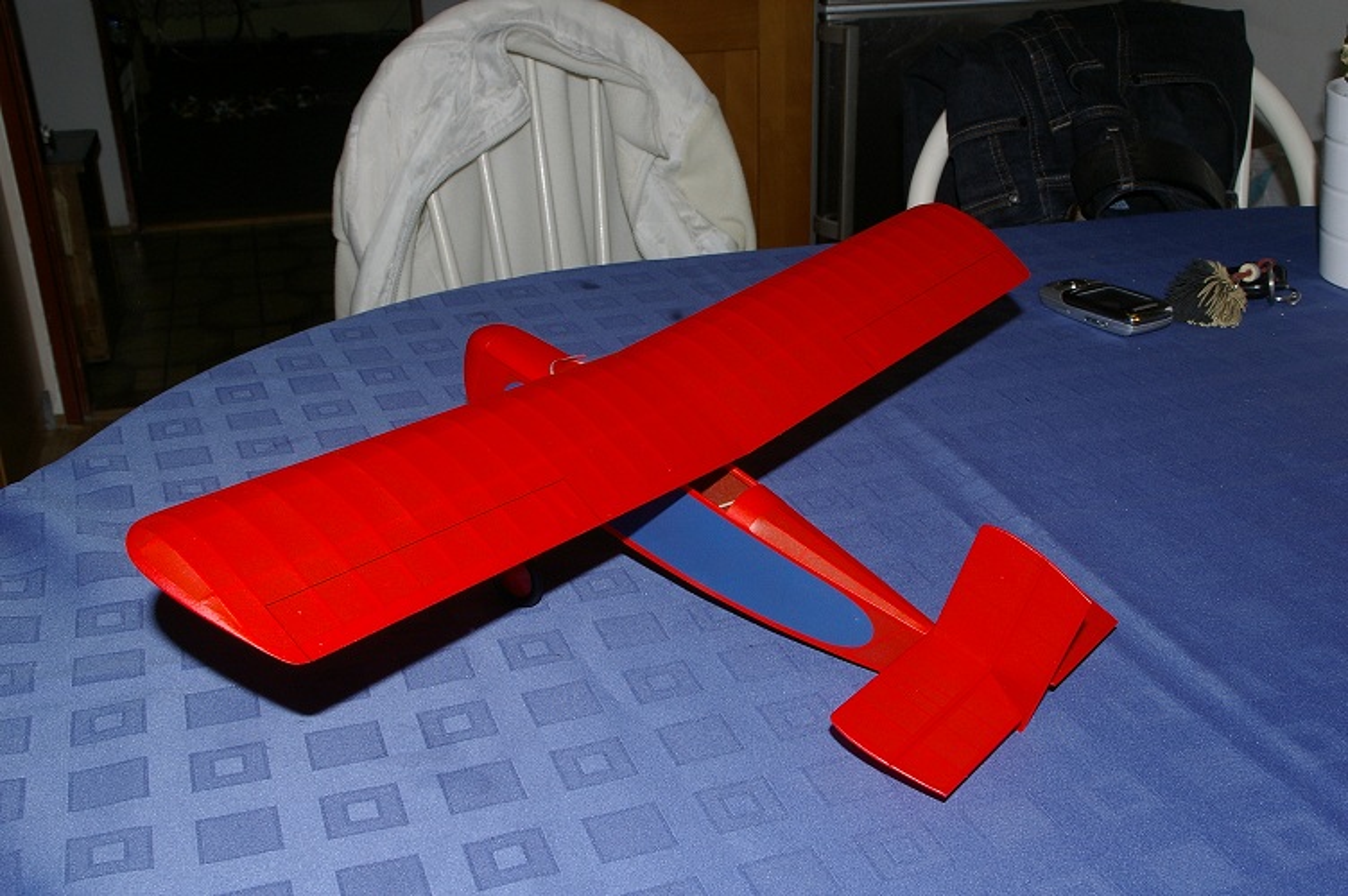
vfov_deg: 31.8
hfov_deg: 46.4
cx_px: 674
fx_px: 1571
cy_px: 448
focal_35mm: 42
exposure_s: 1/45
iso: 400
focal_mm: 28
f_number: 16
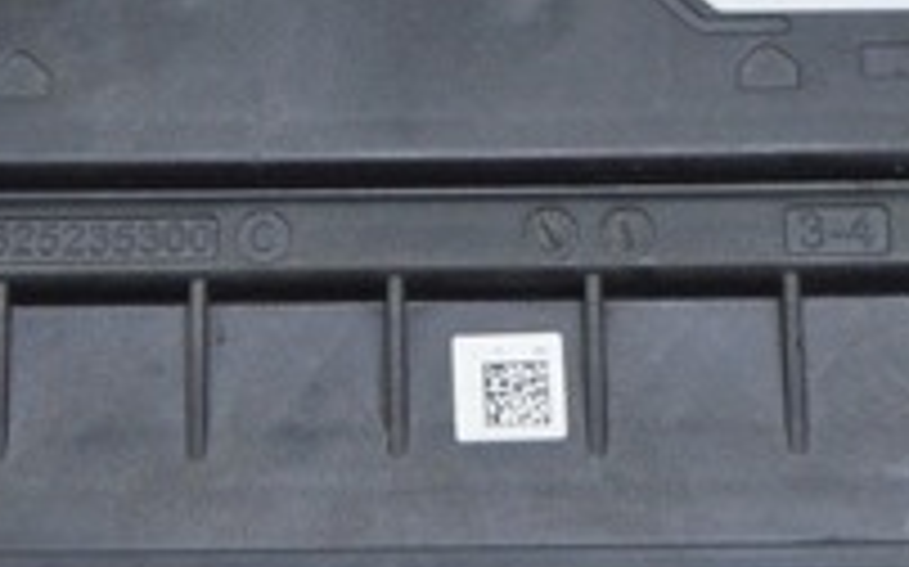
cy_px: -65
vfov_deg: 8.4
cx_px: 360
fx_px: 3838
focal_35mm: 155
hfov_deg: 13.5
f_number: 4.5
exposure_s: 1/40
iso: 400
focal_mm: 32
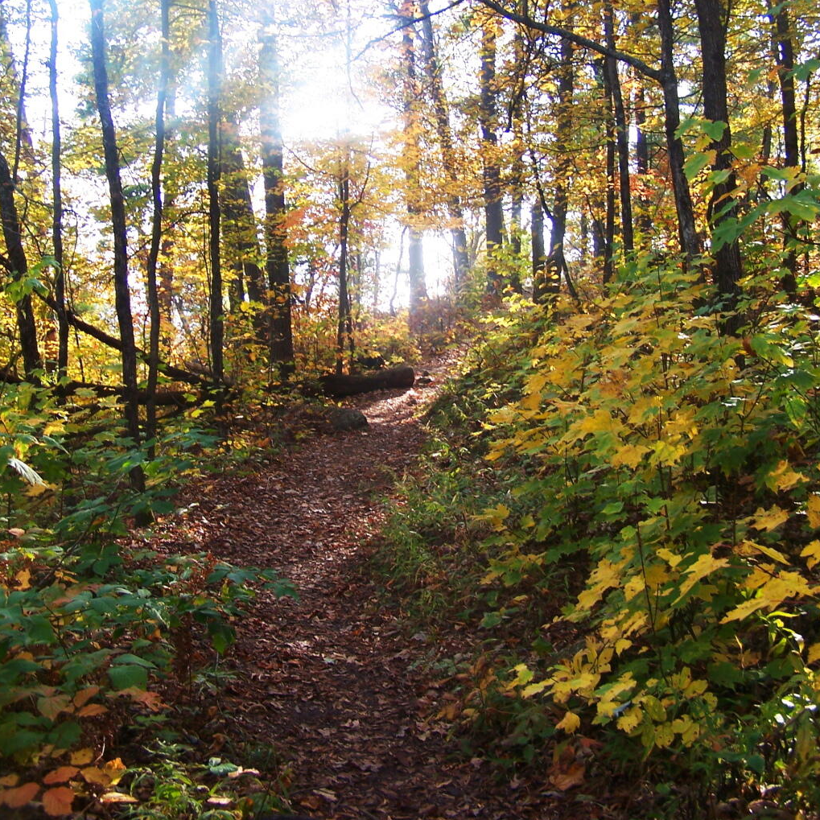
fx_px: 1206
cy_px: 297
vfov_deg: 37.3
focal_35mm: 45
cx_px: 410
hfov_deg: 37.6
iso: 80
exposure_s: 1/100
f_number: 2.8
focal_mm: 6.3
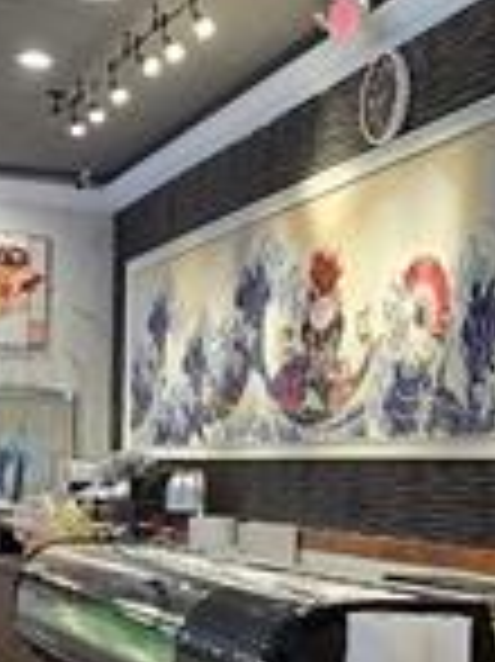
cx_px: 432
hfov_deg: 21.2
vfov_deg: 27.8
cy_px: 554
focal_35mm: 68
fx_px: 1298
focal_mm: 2.2
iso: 400
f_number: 2.2
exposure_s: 1/60
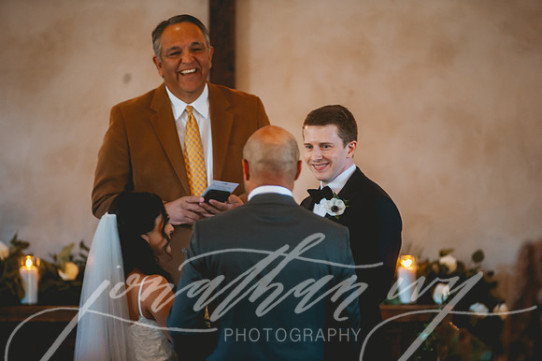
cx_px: 271
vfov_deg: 4.6
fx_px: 4514
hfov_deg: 6.9
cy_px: 180
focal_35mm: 300
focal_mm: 300
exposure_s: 1/80
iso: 800
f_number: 2.8
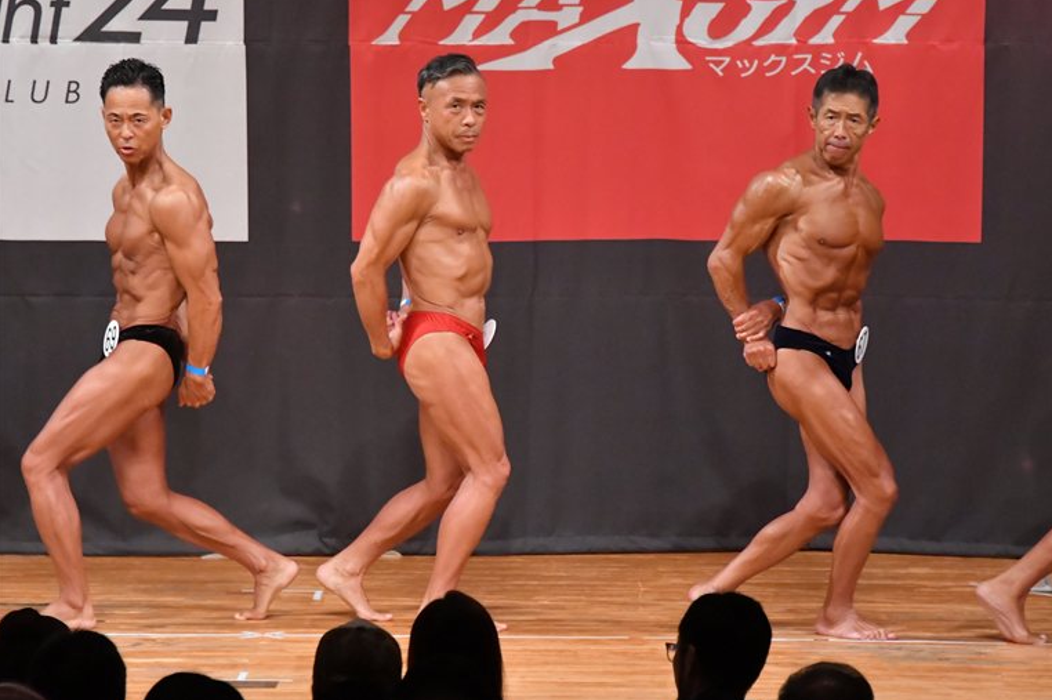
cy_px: 347
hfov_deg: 7.1
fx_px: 8469
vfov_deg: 4.7
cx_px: 529
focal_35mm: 290
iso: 9000
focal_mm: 190
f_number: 5.6
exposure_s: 1/400
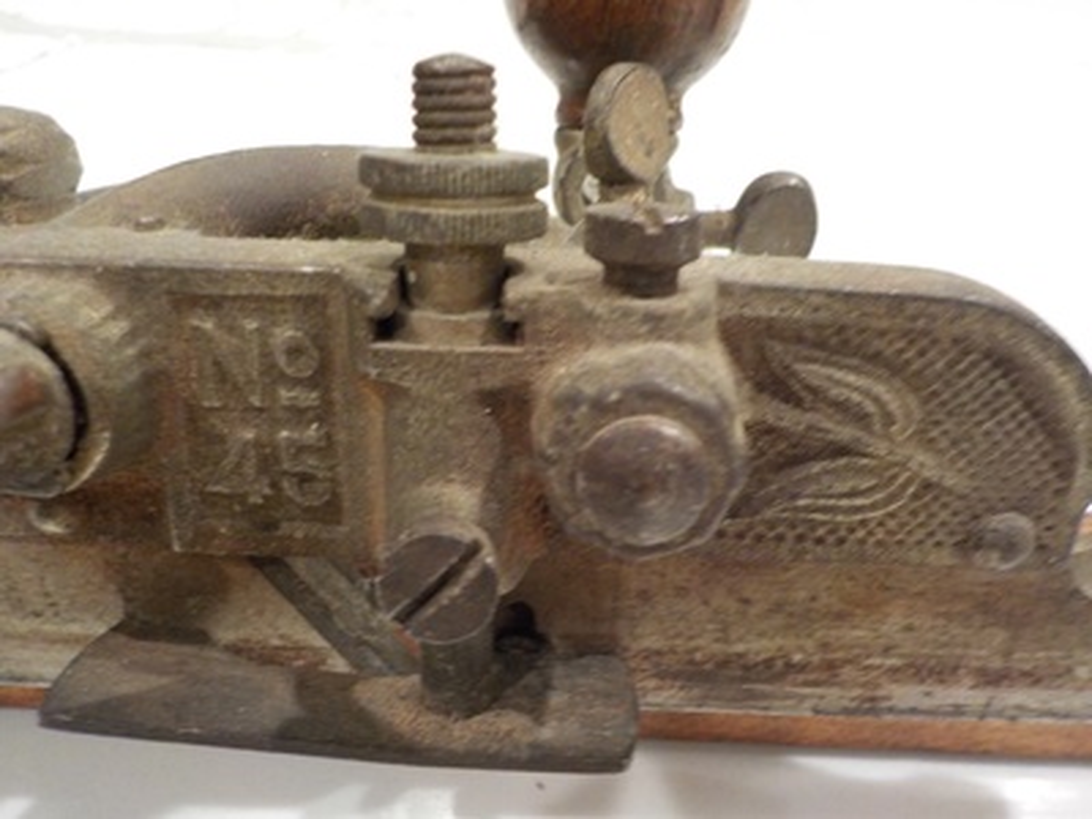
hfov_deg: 60.0
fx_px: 946
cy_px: 410
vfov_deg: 46.8
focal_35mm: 30
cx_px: 546
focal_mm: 4.1
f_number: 3.3
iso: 400
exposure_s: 1/13
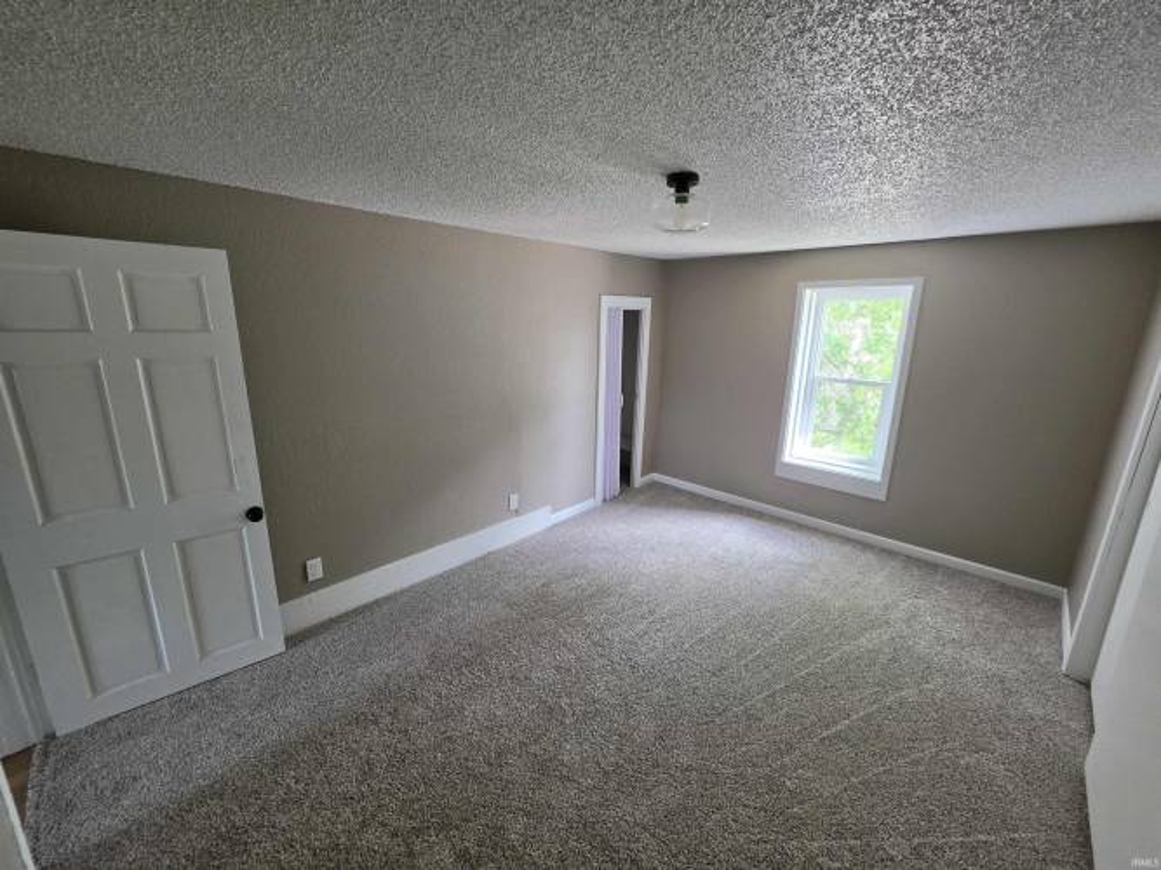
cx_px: 580
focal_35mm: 13
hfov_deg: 106.2
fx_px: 436
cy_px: 435
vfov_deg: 89.9
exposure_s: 1/120
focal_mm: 2.2
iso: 160
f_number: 1.9
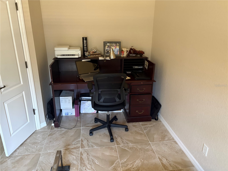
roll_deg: -1.1
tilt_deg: -18.6
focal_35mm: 26
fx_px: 171
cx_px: 114
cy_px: 86
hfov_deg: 67.3
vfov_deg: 53.1
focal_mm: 5.96
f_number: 1.6
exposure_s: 1/60
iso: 400
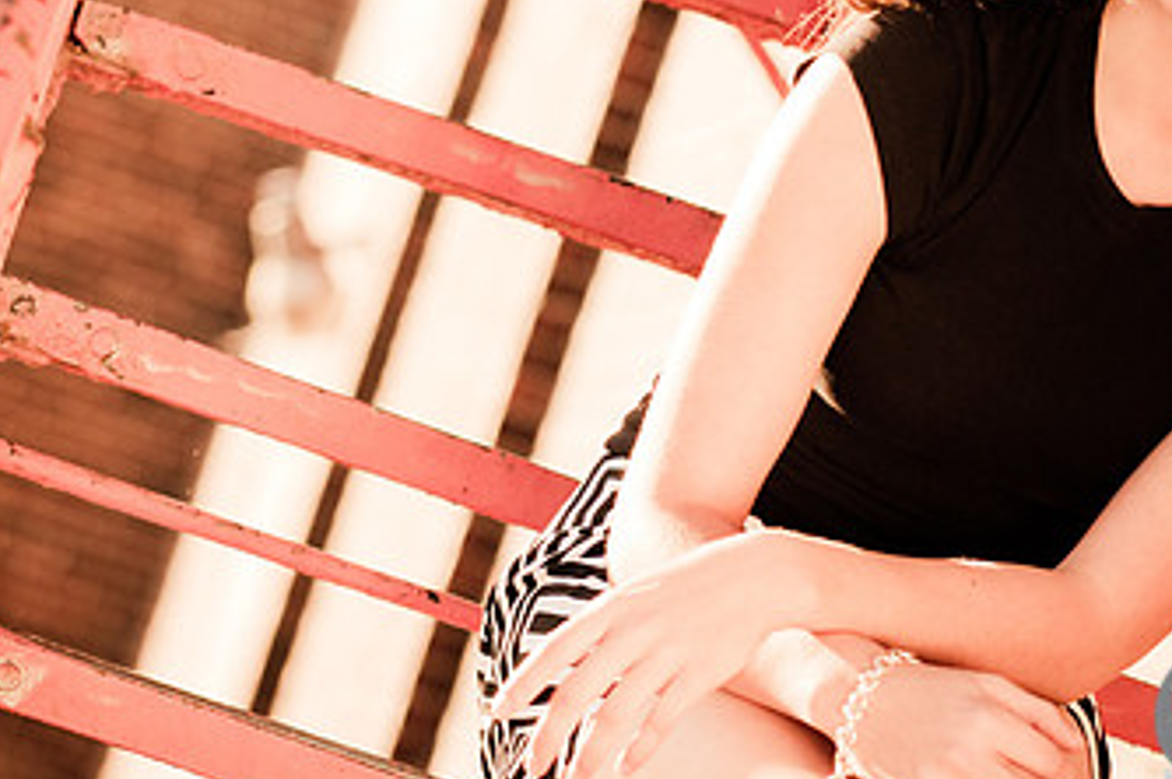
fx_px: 6602
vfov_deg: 6.7
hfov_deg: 10.1
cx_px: 667
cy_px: 212
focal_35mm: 203
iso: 500
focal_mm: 78
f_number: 3.2
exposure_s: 1/2500
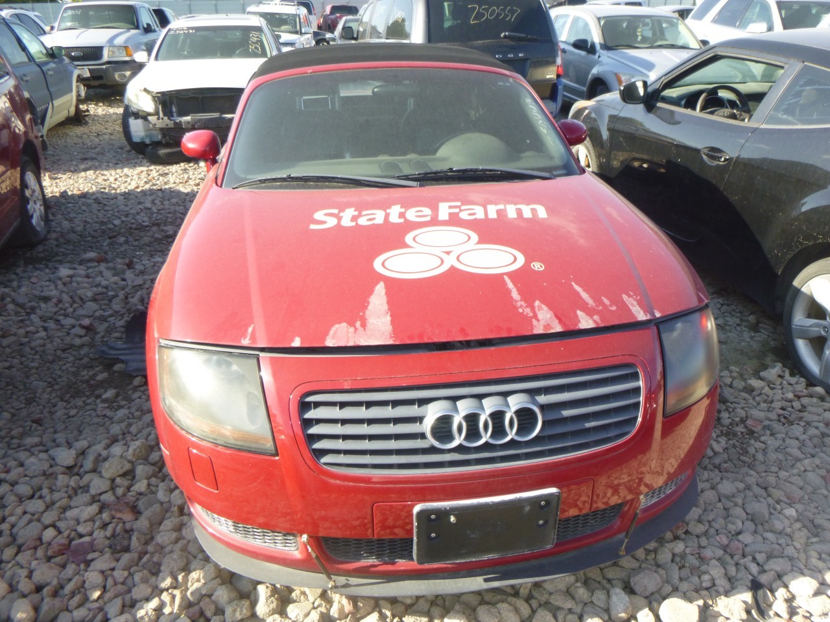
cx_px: 415
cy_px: 311
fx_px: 599
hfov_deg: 69.4
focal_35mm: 25
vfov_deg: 54.9
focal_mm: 4.5
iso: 100
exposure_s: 1/160
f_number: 3.9
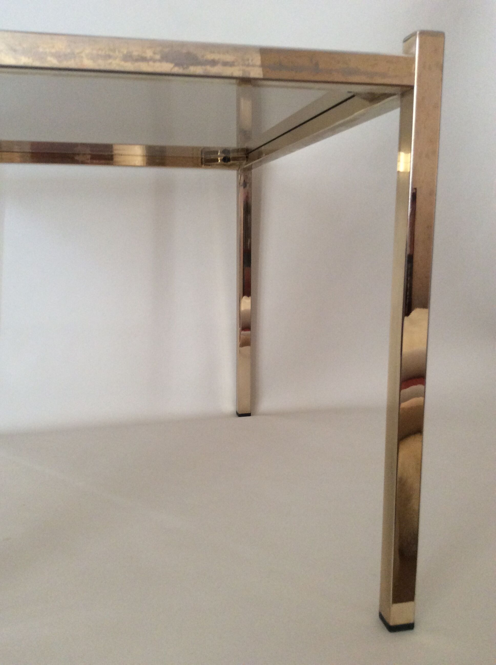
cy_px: 332
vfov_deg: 56.9
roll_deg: -0.8
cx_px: 248
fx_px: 613
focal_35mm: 32
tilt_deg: -9.9
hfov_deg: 44.1
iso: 125
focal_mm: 3.3
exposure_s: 1/25
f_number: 2.4
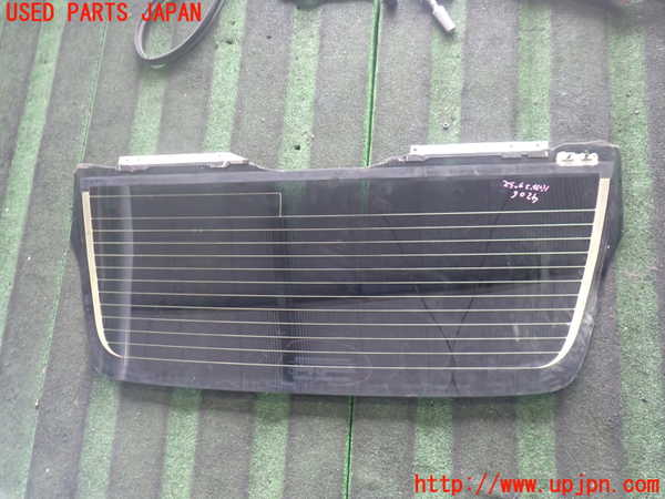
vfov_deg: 46.8
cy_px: 250
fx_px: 576
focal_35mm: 30
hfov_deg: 60.0
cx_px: 332
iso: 400
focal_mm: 5.4
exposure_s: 1/40
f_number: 2.3
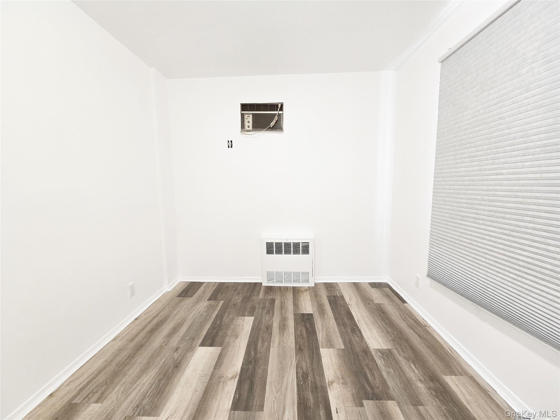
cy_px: 210
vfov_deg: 89.9
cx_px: 280
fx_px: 210
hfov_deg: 106.2
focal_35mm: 13
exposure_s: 1/60
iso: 250
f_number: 2.2
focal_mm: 2.2
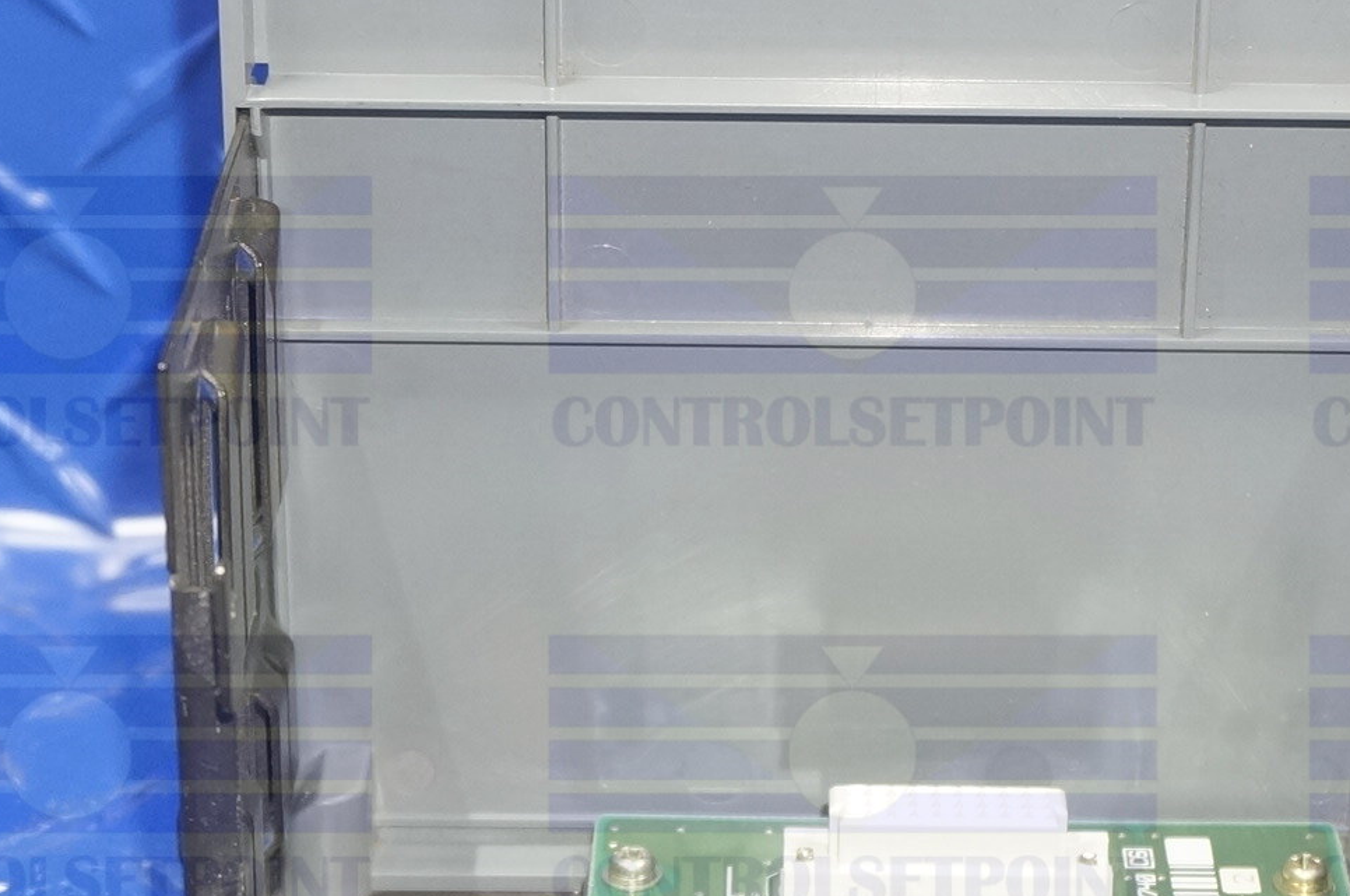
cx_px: 773
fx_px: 4269
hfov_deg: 18.0
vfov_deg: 12.0
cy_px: 472
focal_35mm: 114
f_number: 5
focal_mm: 30
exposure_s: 1/40
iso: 800
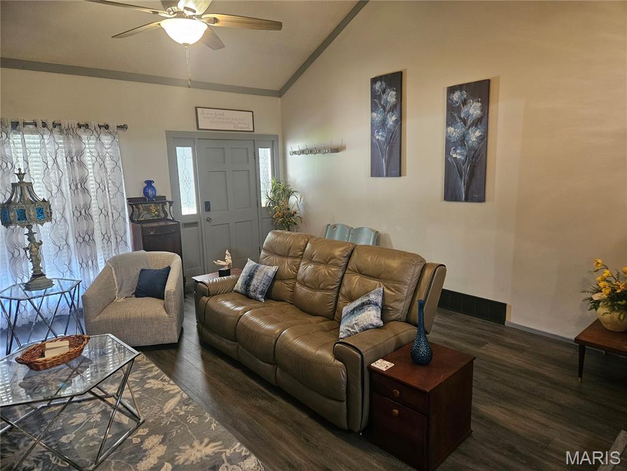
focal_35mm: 23
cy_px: 236
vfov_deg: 58.9
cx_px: 314
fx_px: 417
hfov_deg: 73.9
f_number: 1.8
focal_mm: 5.4
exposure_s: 1/60
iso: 500
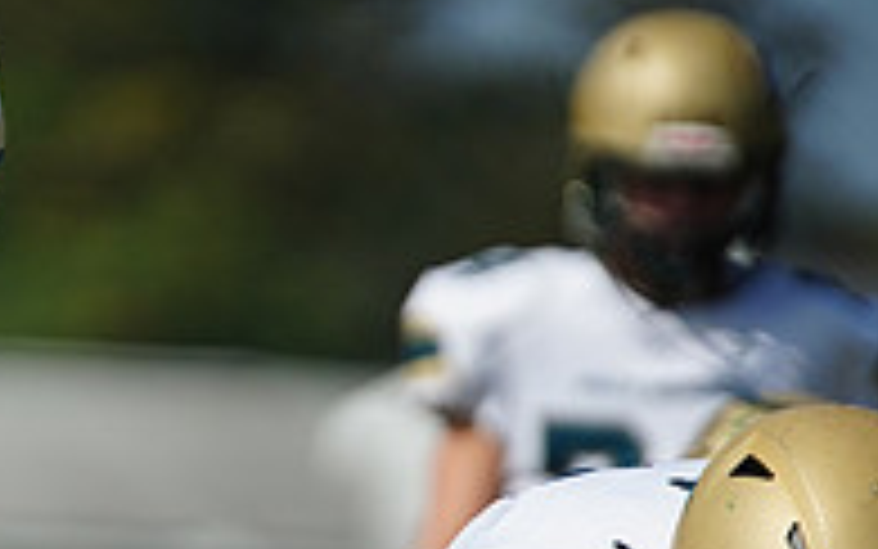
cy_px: 367
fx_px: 21805
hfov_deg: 2.3
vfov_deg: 1.4
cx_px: -419
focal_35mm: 911
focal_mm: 300
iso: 400
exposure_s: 1/8000
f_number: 2.8
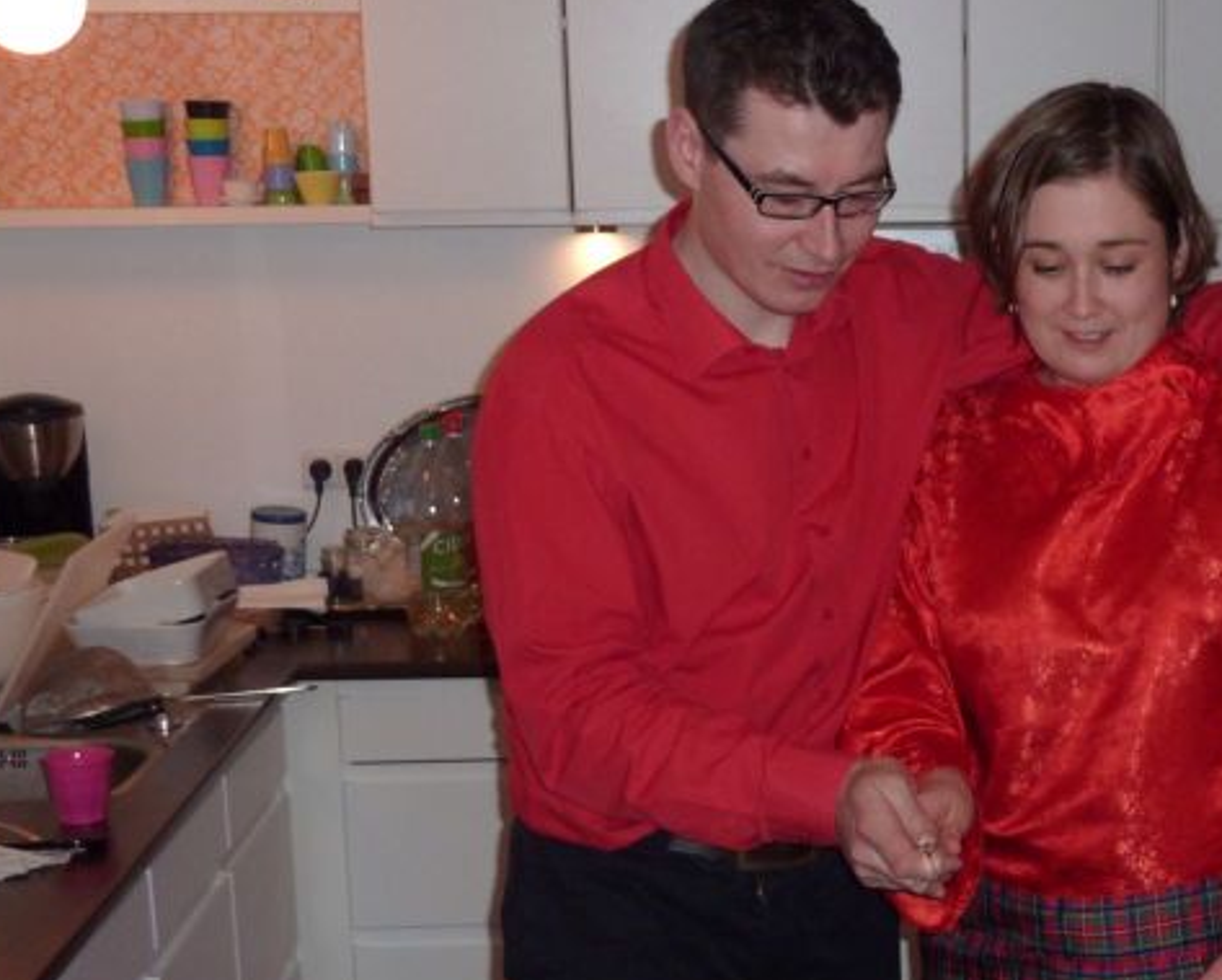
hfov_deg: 28.0
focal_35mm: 66
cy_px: 677
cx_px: 1000
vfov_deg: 23.0
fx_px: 2388
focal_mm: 6.5
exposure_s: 1/30
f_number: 3.6
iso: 160
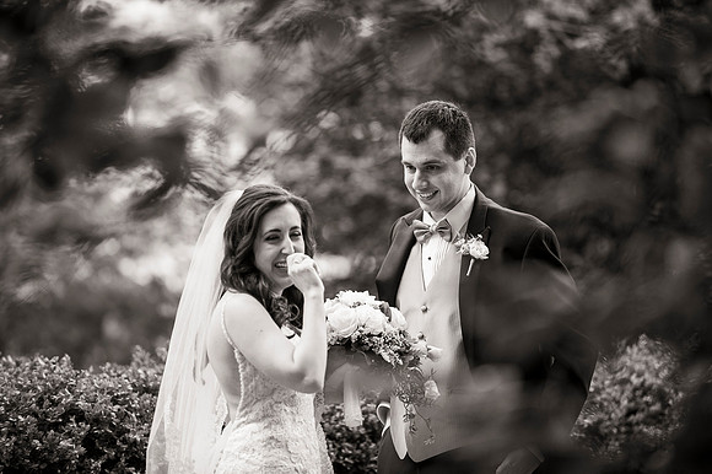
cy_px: 237
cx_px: 356
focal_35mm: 180
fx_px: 3558
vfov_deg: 7.6
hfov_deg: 11.4
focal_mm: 180
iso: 800
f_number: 2.8
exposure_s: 1/1000
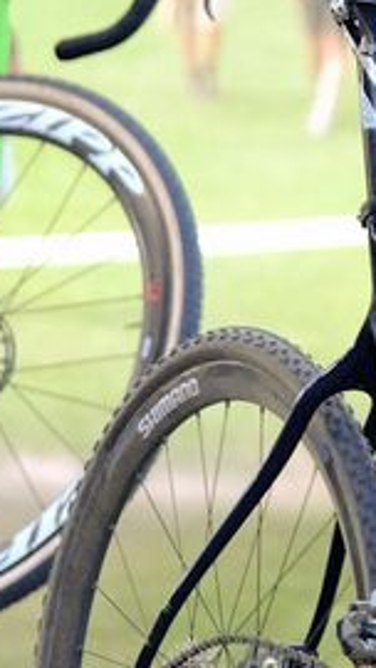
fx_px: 6678
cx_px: 477
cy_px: 49
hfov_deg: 3.2
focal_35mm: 377
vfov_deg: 5.7
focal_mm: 63.4
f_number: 2.8
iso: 2500
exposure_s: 1/1000
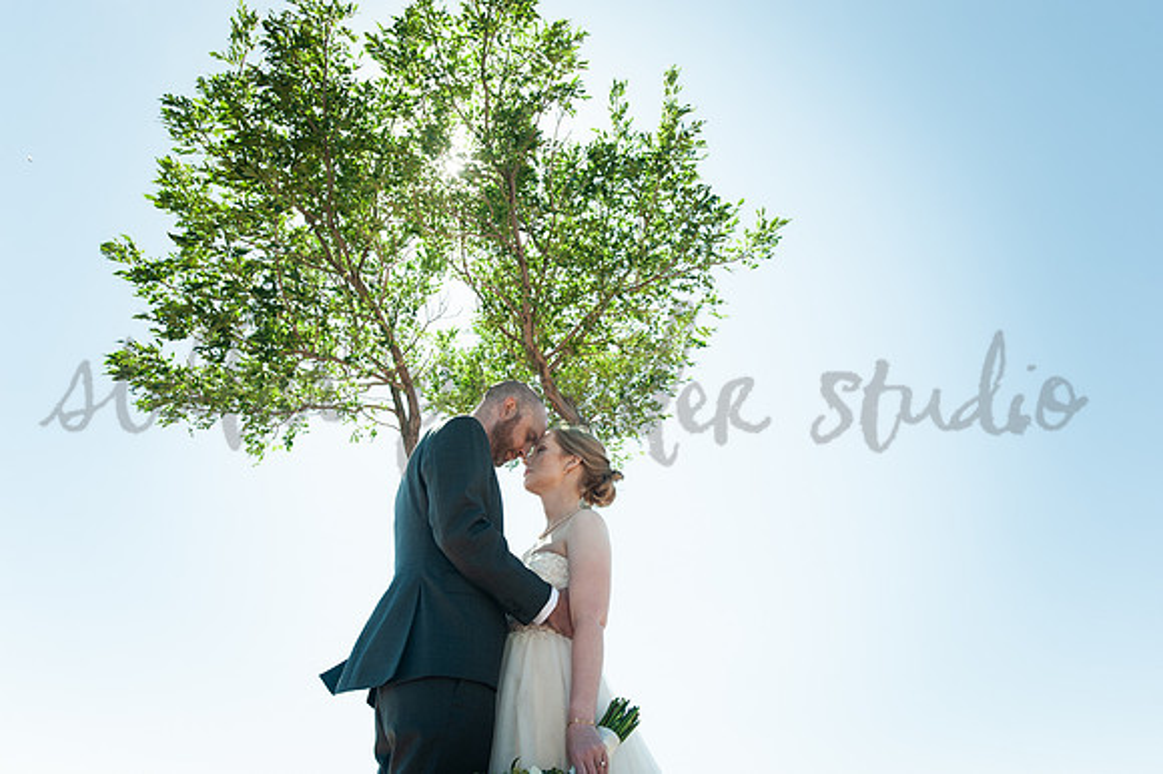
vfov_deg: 53.1
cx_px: 582
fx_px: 775
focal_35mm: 24
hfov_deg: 73.8
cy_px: 387
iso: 200
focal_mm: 24
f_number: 4.5
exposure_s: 1/400
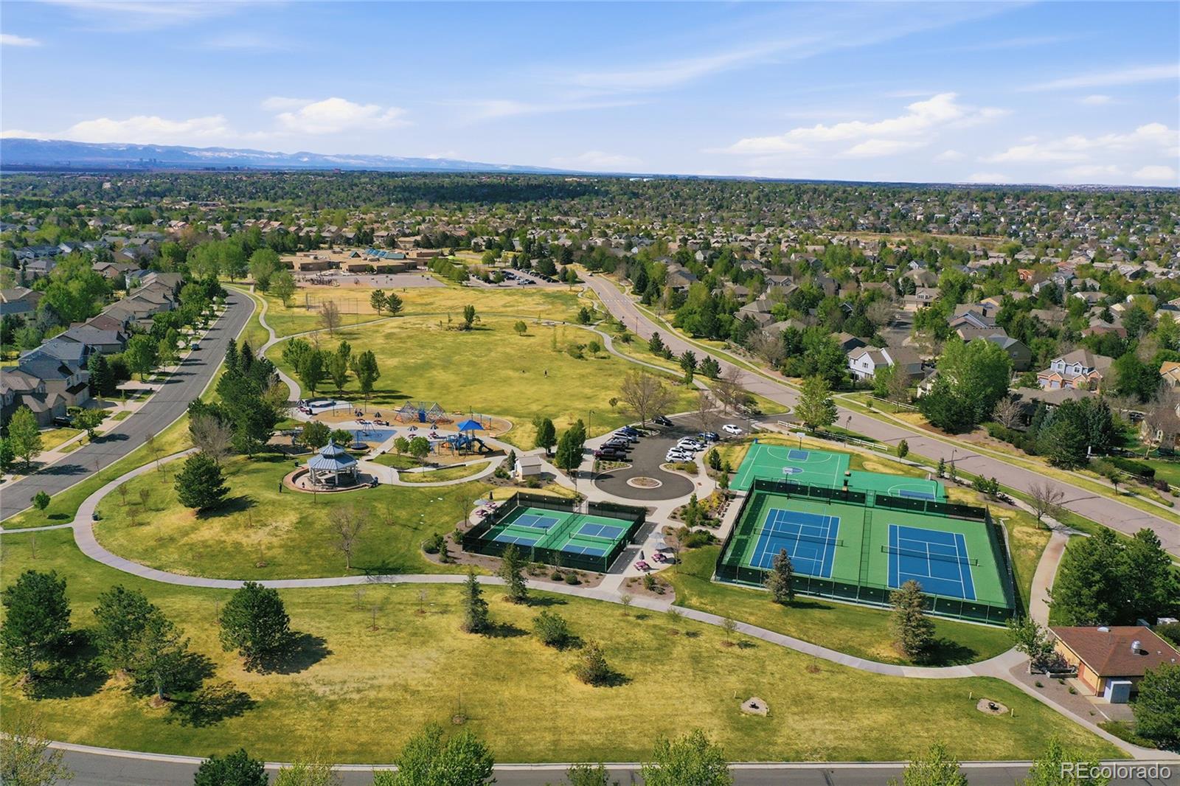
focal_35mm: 28
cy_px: 393
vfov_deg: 46.4
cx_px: 590
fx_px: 918
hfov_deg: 65.5
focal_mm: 10.3
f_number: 7.1
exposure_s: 1/1000
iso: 100
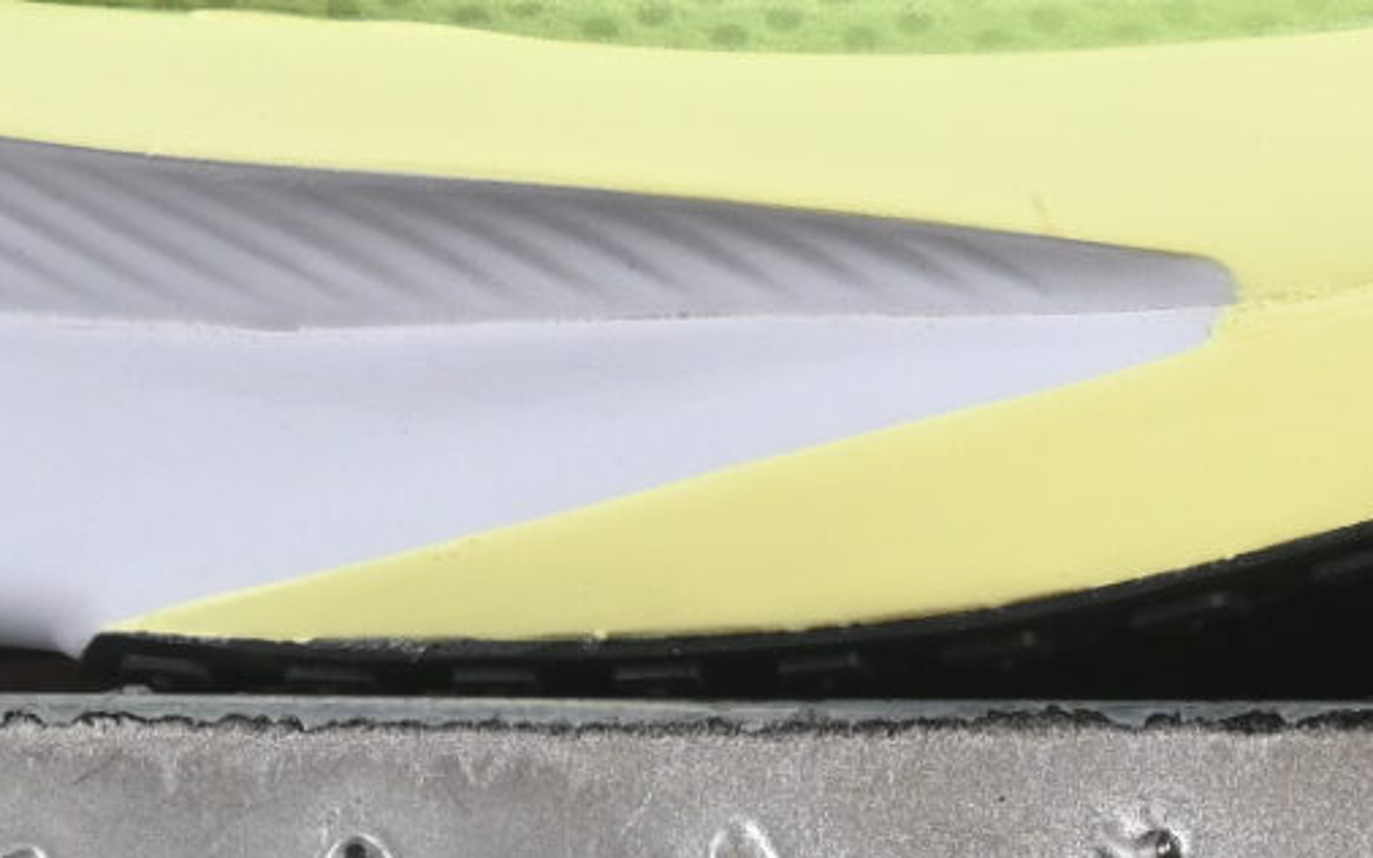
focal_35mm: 387
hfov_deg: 5.4
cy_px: -767
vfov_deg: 3.4
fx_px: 14478
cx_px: -8
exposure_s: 1/80
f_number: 8
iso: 160
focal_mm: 50
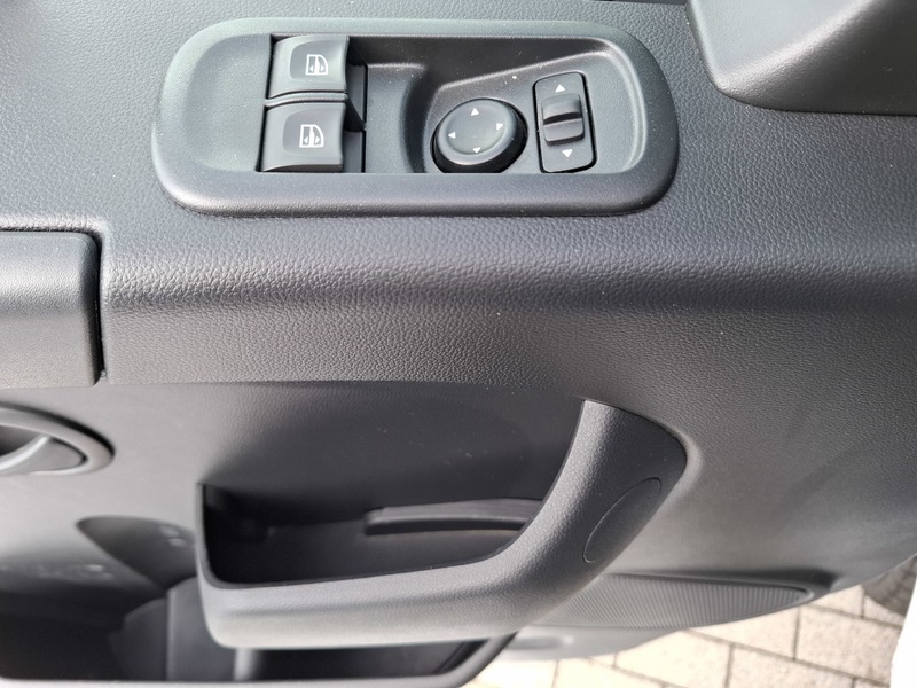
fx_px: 609
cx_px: 458
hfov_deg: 73.9
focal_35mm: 23
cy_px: 344
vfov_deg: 58.9
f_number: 1.8
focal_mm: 5.54
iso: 50
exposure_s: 1/100
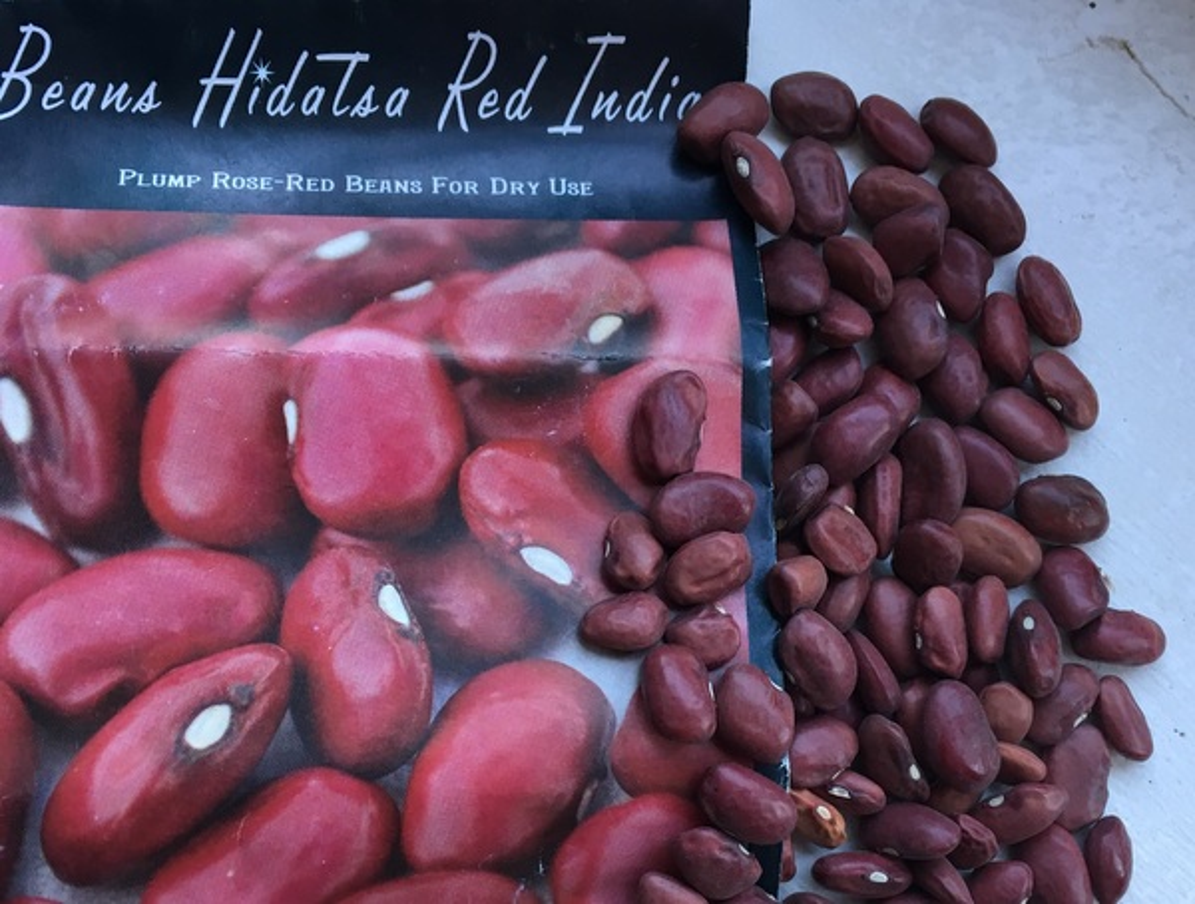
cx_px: 598
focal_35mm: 29
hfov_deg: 61.5
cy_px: 452
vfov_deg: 48.5
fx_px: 1004
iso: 50
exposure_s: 1/33
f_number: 2.2
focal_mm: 4.15
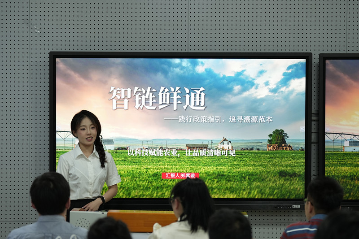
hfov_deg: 16.5
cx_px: 180
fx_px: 1236
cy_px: 120
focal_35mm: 124
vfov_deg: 11.1
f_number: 2.8
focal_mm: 83
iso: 500
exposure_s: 1/125
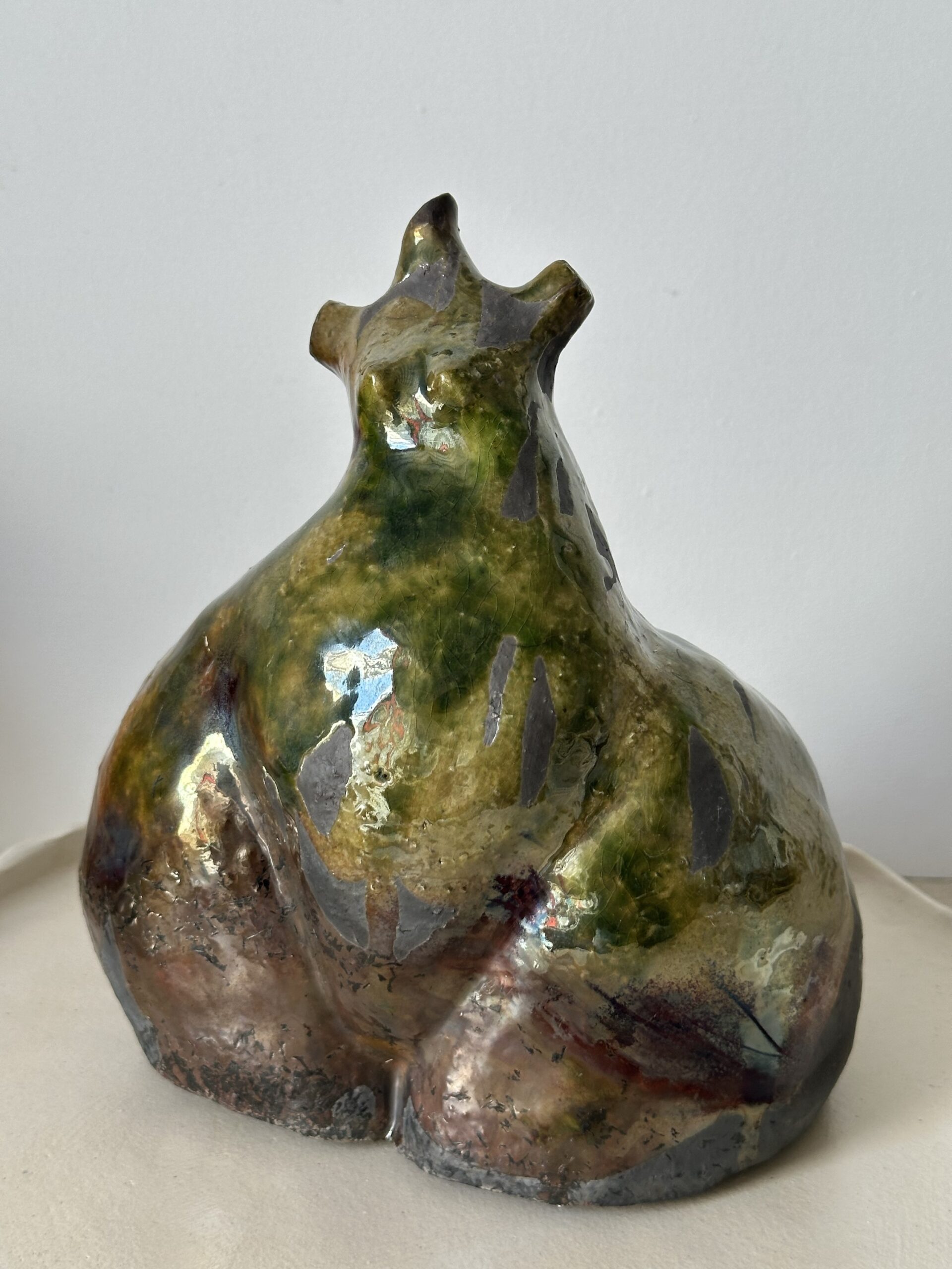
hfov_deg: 30.3
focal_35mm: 48
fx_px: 1760
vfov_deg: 39.7
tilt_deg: -18.1
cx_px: 476
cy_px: 634
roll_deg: -3.0
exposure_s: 1/121
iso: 64
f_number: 1.78
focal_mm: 6.86
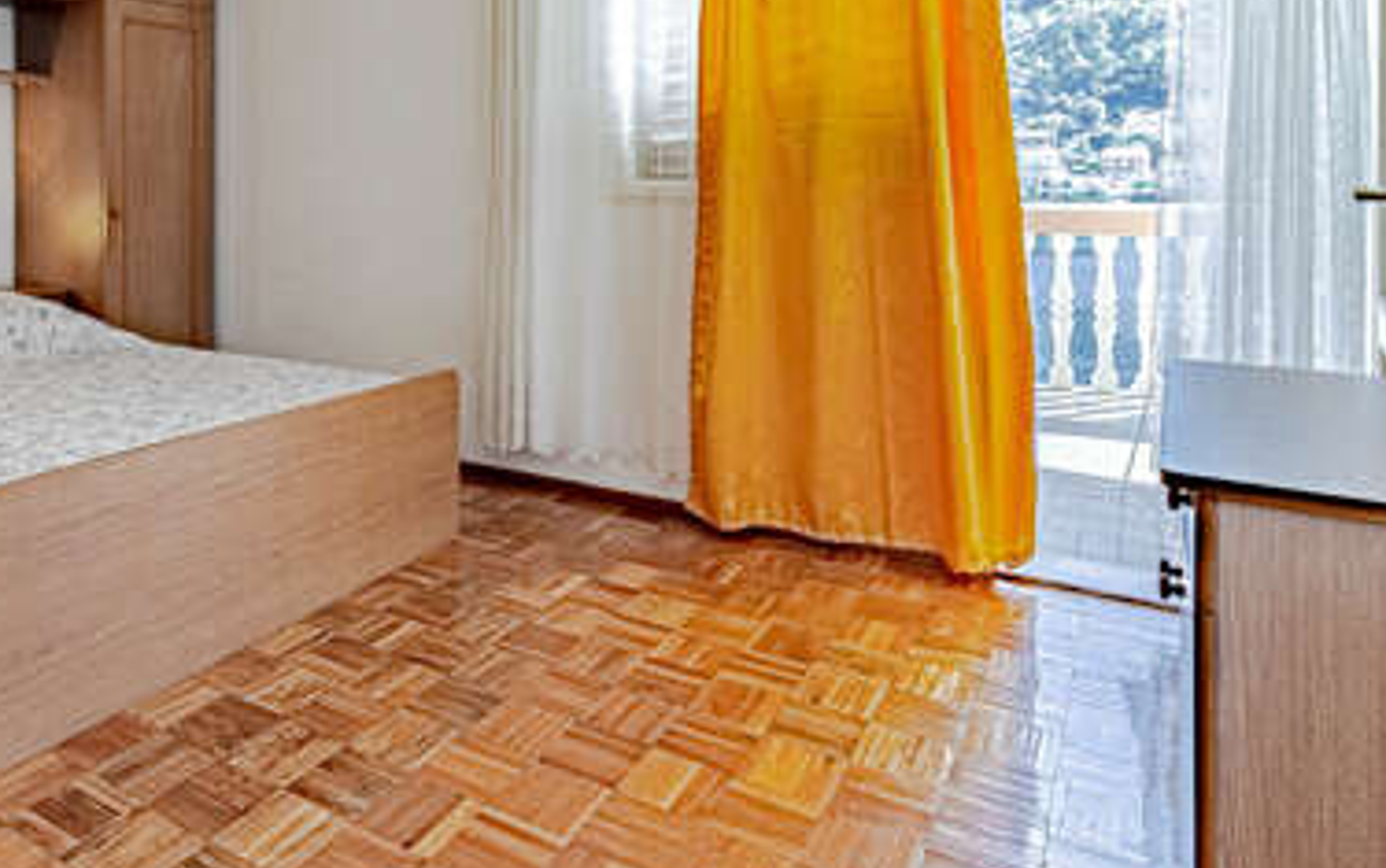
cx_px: 508
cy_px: 177
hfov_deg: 71.2
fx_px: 945
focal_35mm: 25
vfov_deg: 46.8
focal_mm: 12
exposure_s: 1/250
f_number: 8
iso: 400
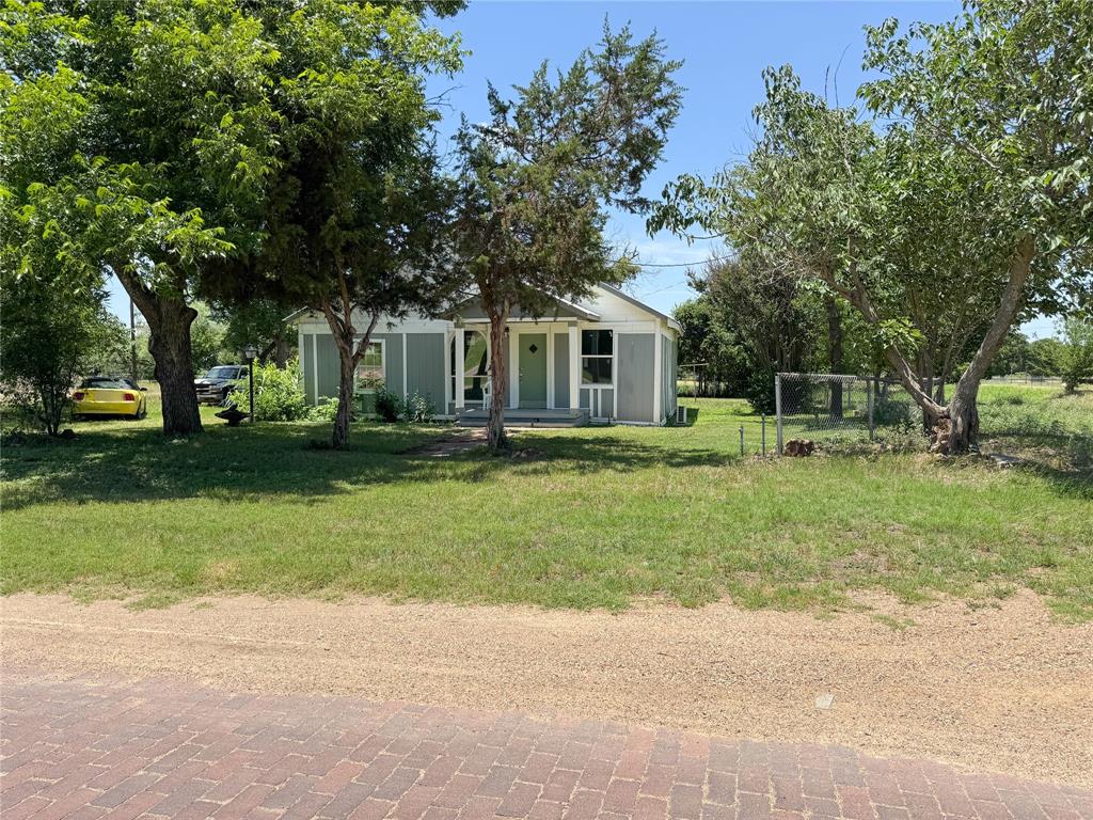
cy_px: 410
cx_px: 546
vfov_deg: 56.8
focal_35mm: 24
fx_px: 758
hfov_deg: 71.6
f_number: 1.78
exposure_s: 1/3597
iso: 80
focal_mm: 6.76
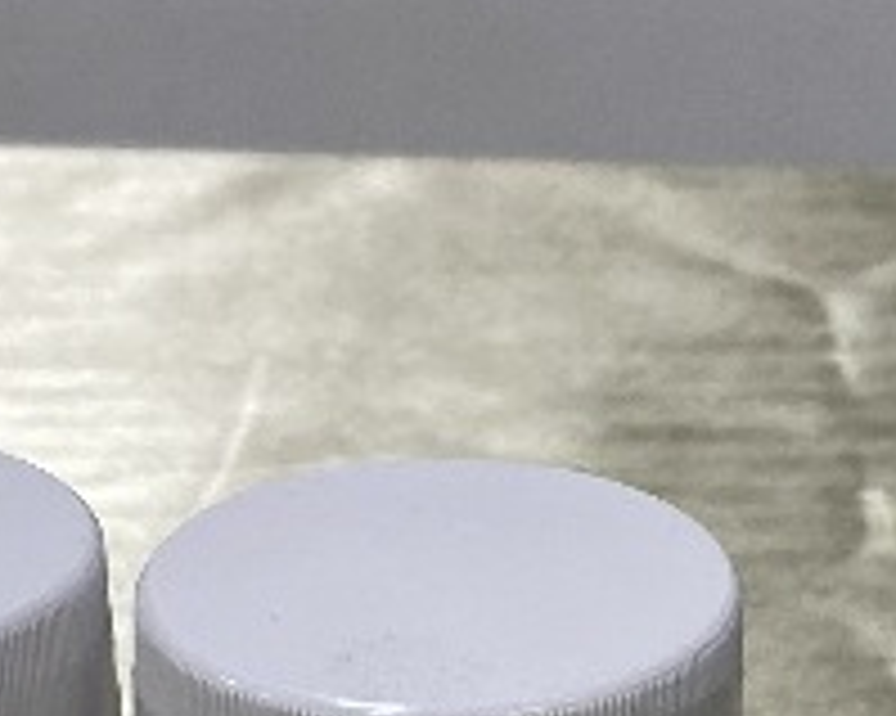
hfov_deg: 11.8
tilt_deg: -34.2
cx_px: 216
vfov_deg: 8.9
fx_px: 4320
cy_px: 1491
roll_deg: +1.9
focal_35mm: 163
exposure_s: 1/120
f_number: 1.8
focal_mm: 4.25
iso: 64
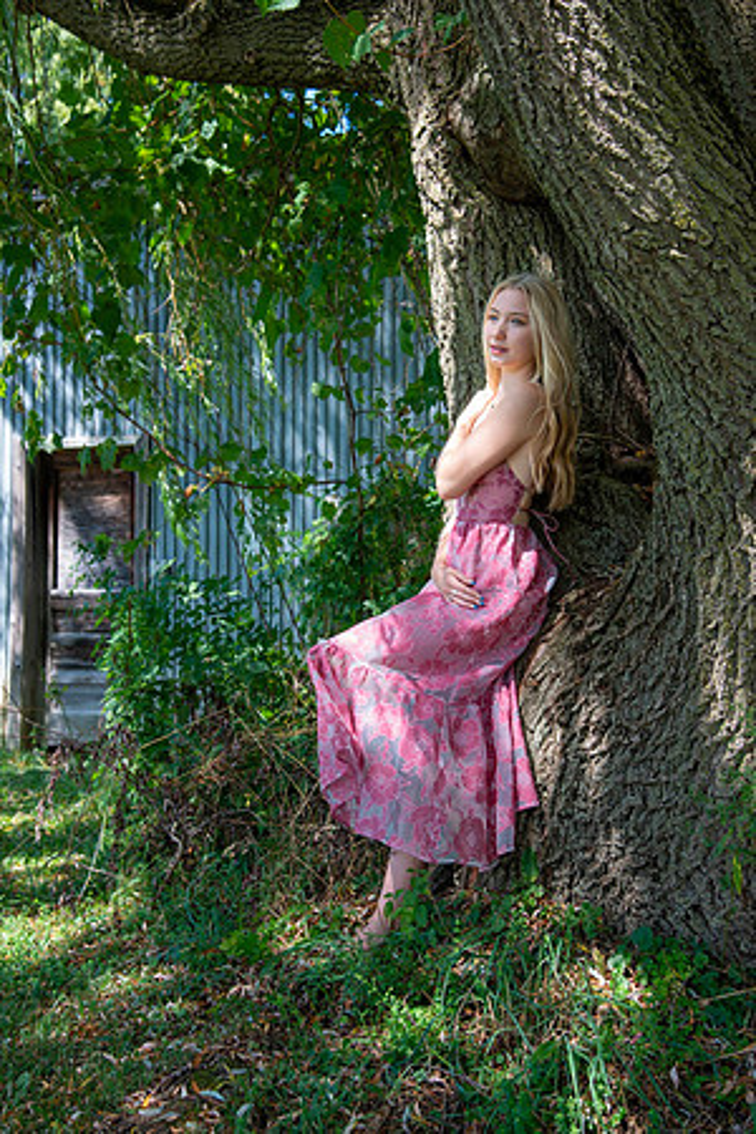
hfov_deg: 27.0
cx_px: 378
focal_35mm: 50
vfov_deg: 39.6
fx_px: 1575
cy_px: 567
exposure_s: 1/160
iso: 320
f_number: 5.6
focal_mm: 50
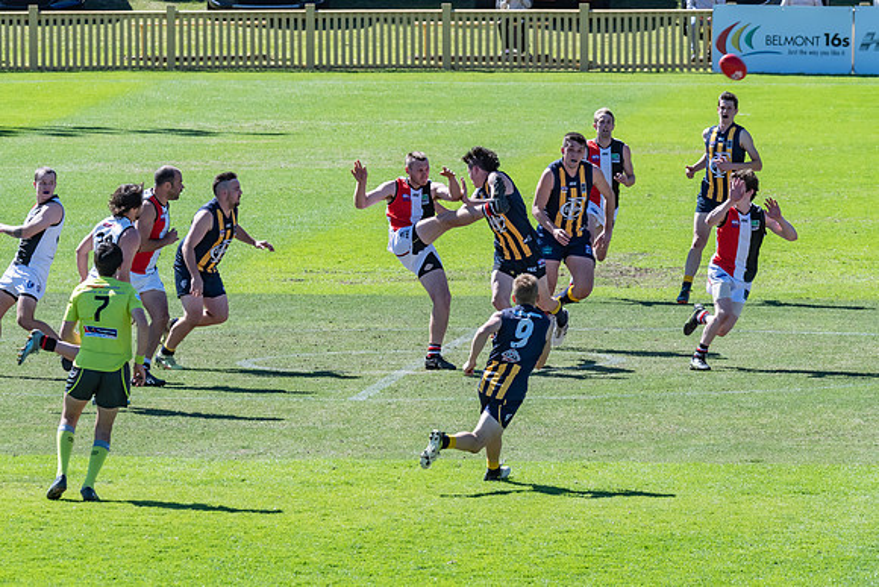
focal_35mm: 450
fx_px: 10990
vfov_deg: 3.1
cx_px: 440
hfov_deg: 4.6
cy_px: 294
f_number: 14
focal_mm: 300
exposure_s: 1/800
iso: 800
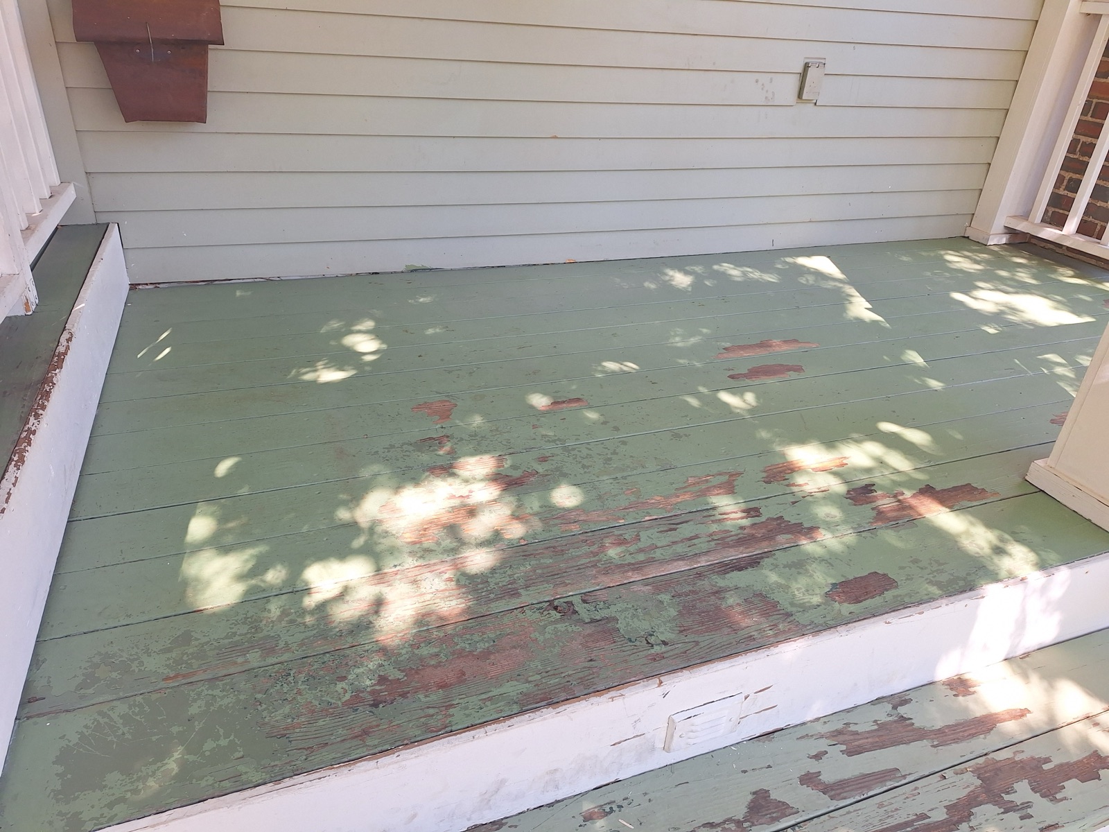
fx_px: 737
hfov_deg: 73.9
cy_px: 416
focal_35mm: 23
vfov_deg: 58.9
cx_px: 554
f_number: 1.8
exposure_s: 1/163
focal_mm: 5.54
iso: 40
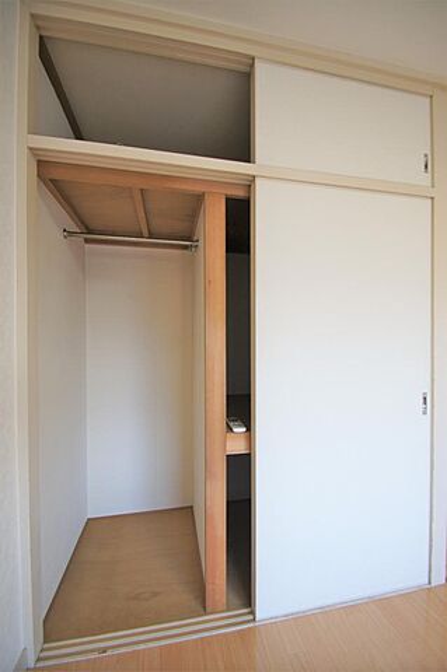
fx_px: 280
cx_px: 224
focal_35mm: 15
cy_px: 336
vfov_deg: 100.4
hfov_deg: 77.2
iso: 200
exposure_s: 1/30
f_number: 3.5
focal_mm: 10
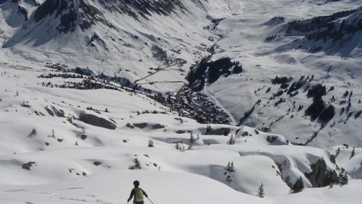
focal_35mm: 50
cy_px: 156
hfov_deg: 41.1
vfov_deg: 23.7
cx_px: 144
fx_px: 480
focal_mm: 6.3
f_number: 5.4
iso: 64
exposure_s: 1/1000
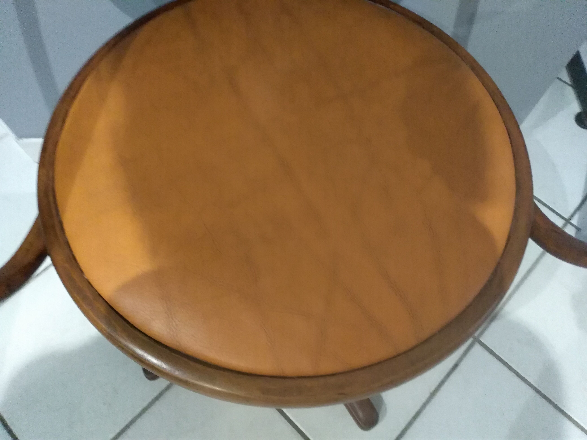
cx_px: 294
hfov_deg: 67.3
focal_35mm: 26
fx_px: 441
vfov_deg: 53.1
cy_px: 220
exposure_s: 1/14.3
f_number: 2
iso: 1307
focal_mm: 3.54
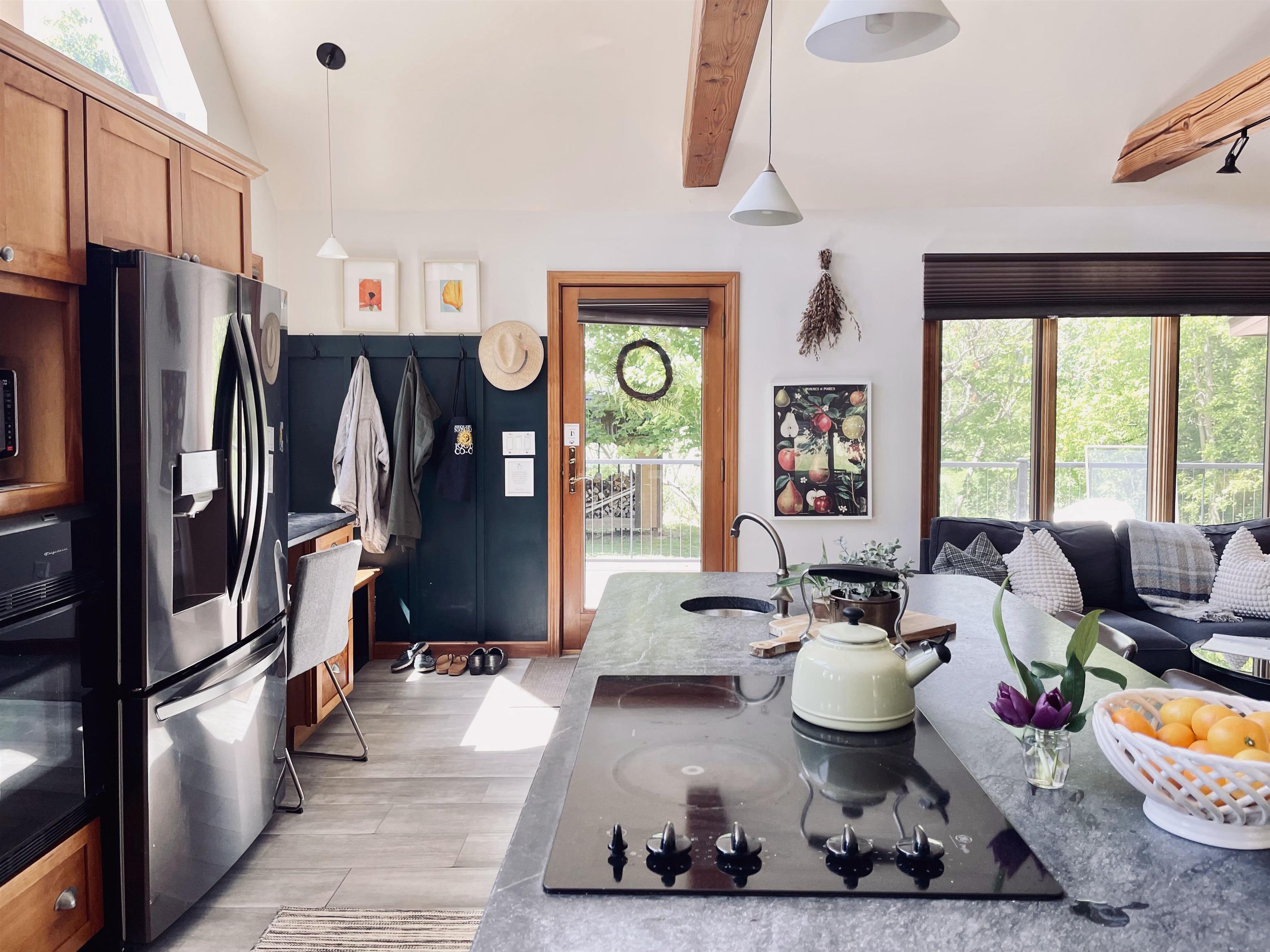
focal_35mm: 26
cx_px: 635
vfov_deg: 53.1
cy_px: 476
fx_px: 954
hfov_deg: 67.3
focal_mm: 4.2
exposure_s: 1/121
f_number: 1.6
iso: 80
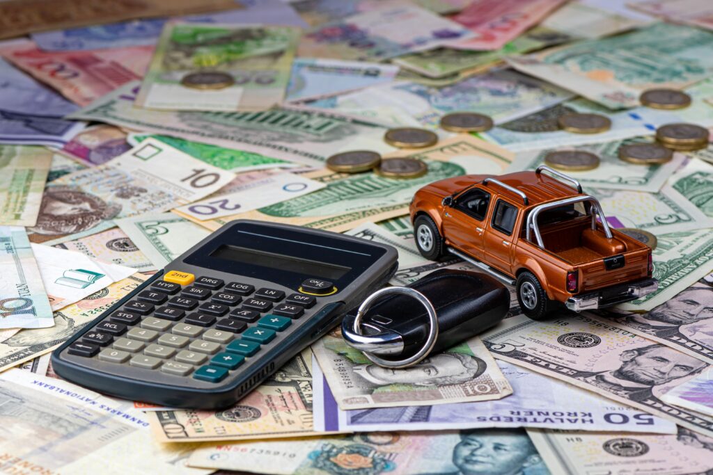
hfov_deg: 13.0
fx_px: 3120
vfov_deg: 8.7
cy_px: 238
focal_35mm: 158
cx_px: 356
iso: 50
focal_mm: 105
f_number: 10
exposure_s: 1/8
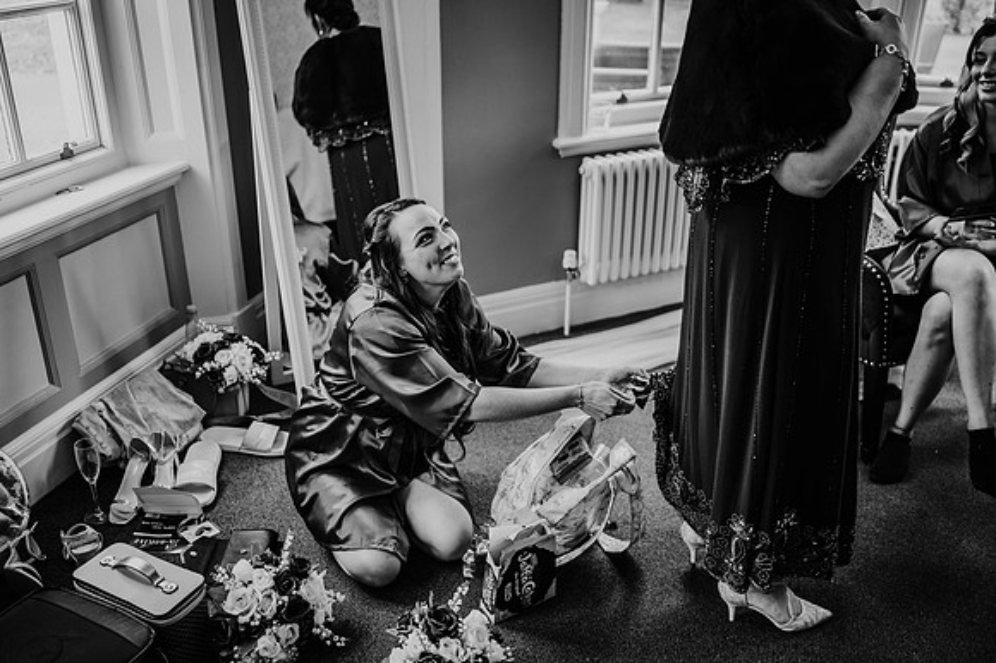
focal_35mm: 35
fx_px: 968
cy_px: 332
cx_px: 498
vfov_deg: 37.8
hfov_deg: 54.5
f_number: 1.8
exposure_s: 1/160
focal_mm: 35
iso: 720
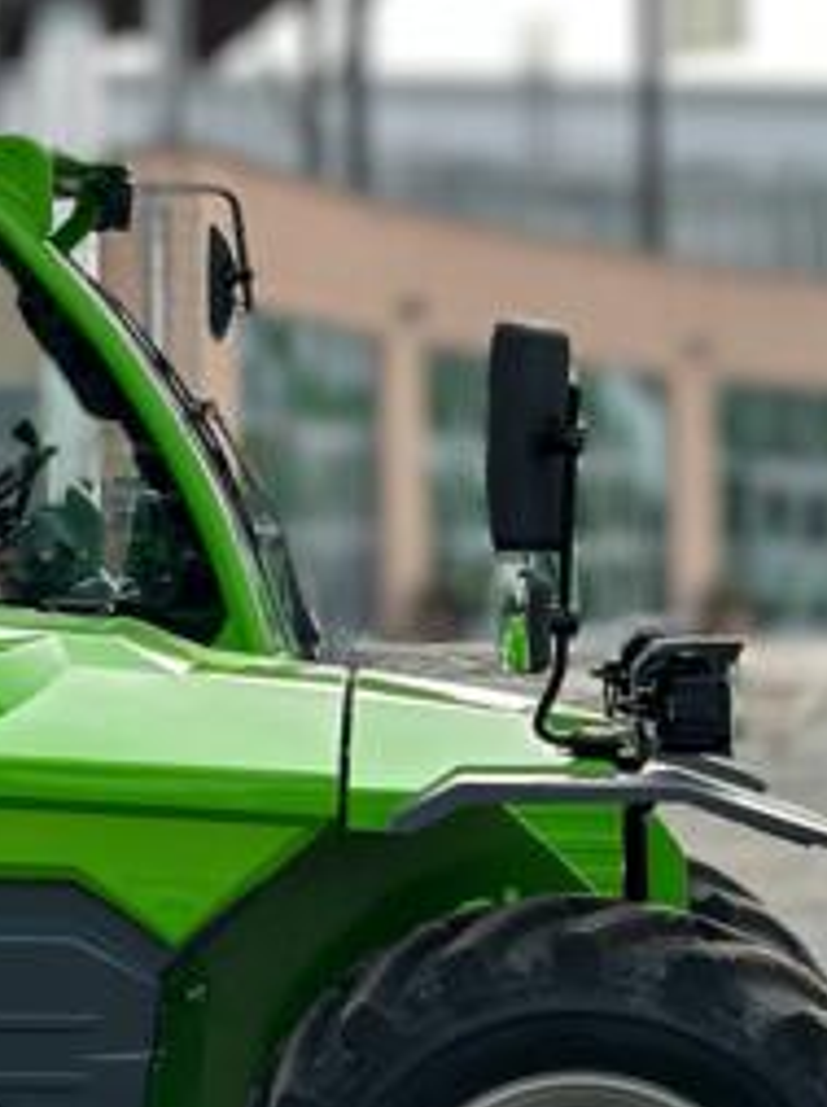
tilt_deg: +5.7
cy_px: 127
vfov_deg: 12.9
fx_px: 4854
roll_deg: +0.2
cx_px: -263
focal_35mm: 152
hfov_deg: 9.6
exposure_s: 1/1880
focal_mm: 6.86
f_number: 1.78
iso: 80
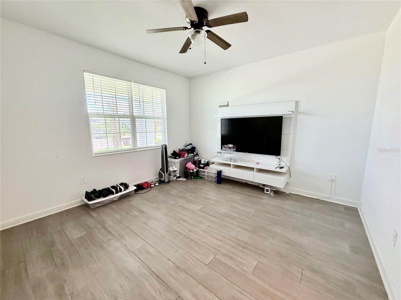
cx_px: 200
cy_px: 150
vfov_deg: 85.7
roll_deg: +0.4
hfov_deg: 102.1
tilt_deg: -8.3
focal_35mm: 14
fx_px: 162
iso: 250
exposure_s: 1/120
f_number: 2.2
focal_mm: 2.22
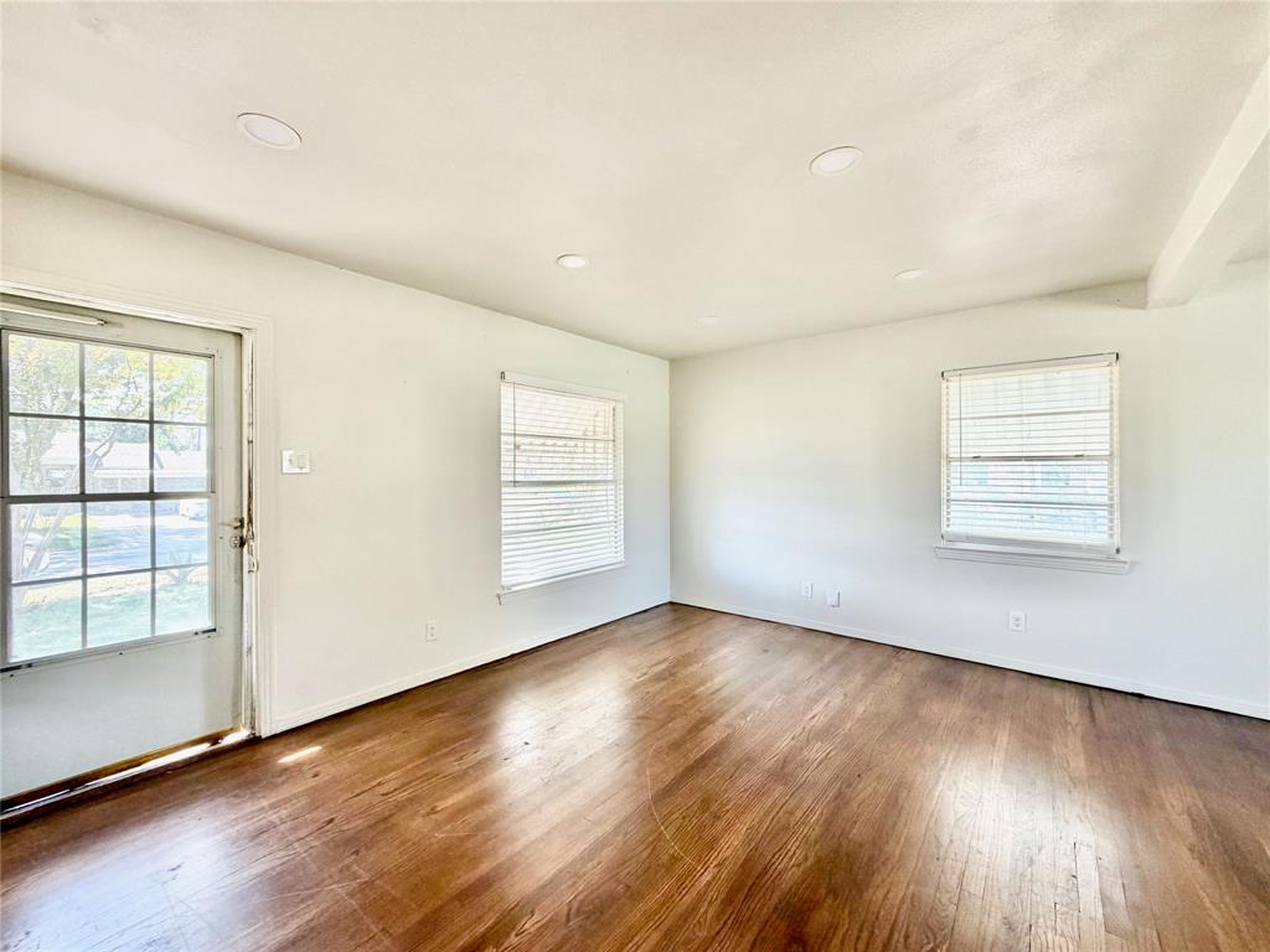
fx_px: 514
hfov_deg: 102.1
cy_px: 476
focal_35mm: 14
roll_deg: +0.2
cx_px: 635
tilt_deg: -1.1
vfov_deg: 85.7
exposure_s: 1/121
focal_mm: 2.22
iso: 250
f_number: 2.2
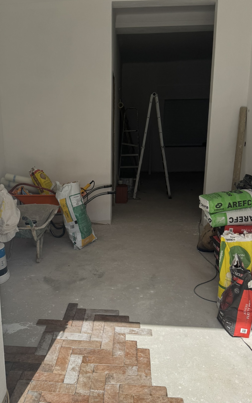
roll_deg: +0.4
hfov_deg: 39.1
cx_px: 92
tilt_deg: -13.0
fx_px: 352
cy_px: 209
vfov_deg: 59.6
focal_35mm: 32
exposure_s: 1/3597
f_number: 1.78
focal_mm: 6.76
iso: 80
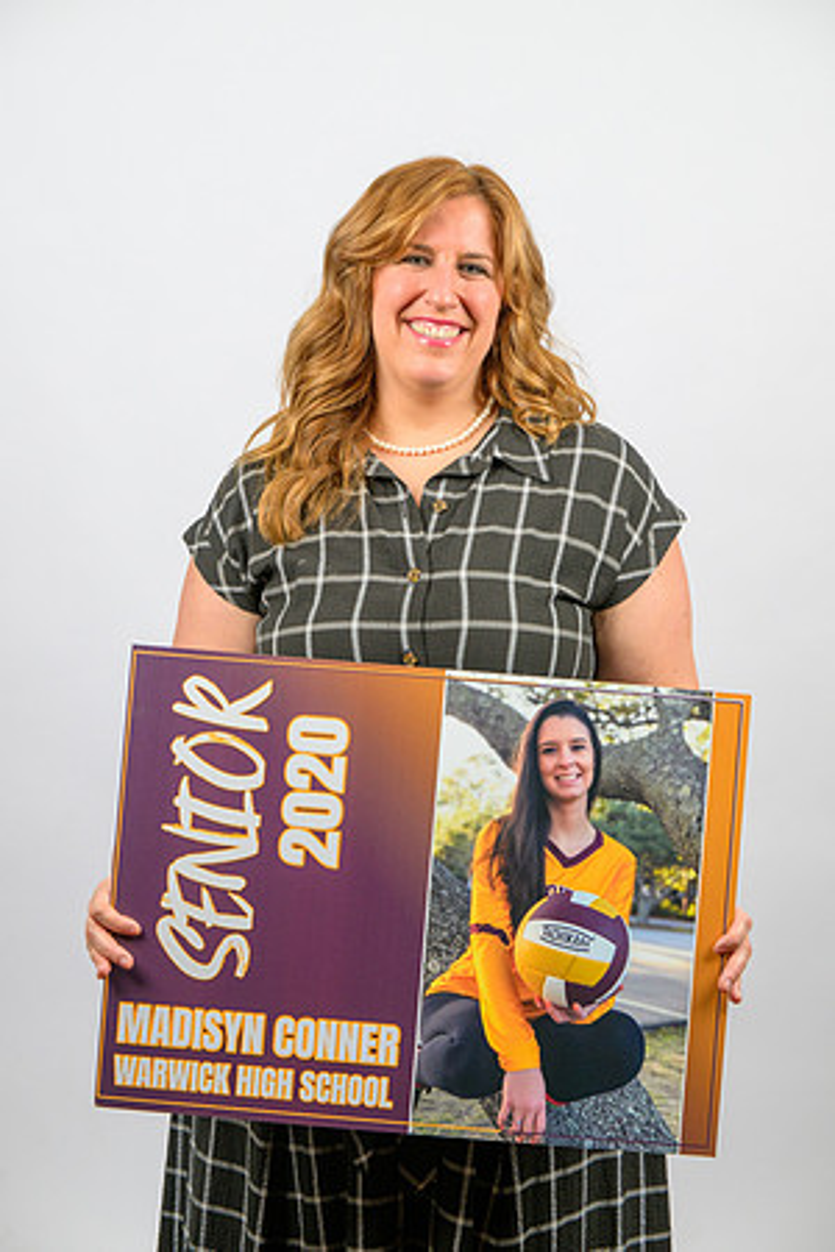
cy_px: 626
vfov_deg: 28.8
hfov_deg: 19.5
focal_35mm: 70
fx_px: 2435
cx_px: 418
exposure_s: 1/160
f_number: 6.3
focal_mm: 70
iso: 1000
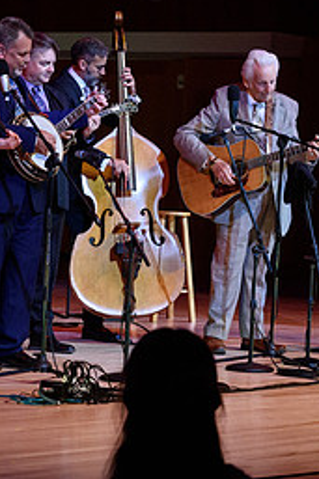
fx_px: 2023
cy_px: 98
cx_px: 188
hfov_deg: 9.0
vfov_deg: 13.5
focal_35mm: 152
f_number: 5
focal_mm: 55
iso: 2500
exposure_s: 1/500
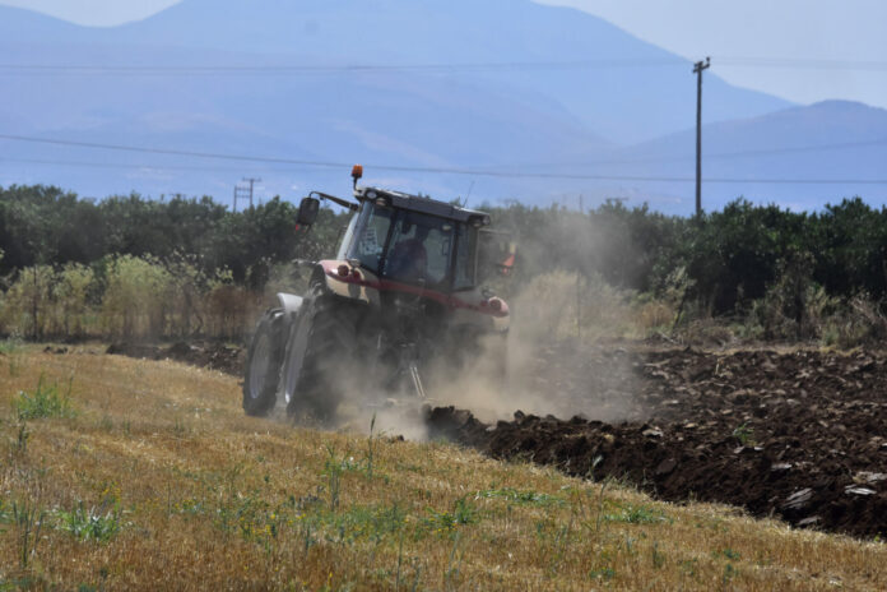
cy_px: 296
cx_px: 444
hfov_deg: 8.6
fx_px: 5913
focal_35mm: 240
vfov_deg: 5.7
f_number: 5.6
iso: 1100
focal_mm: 160
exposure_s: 1/8000
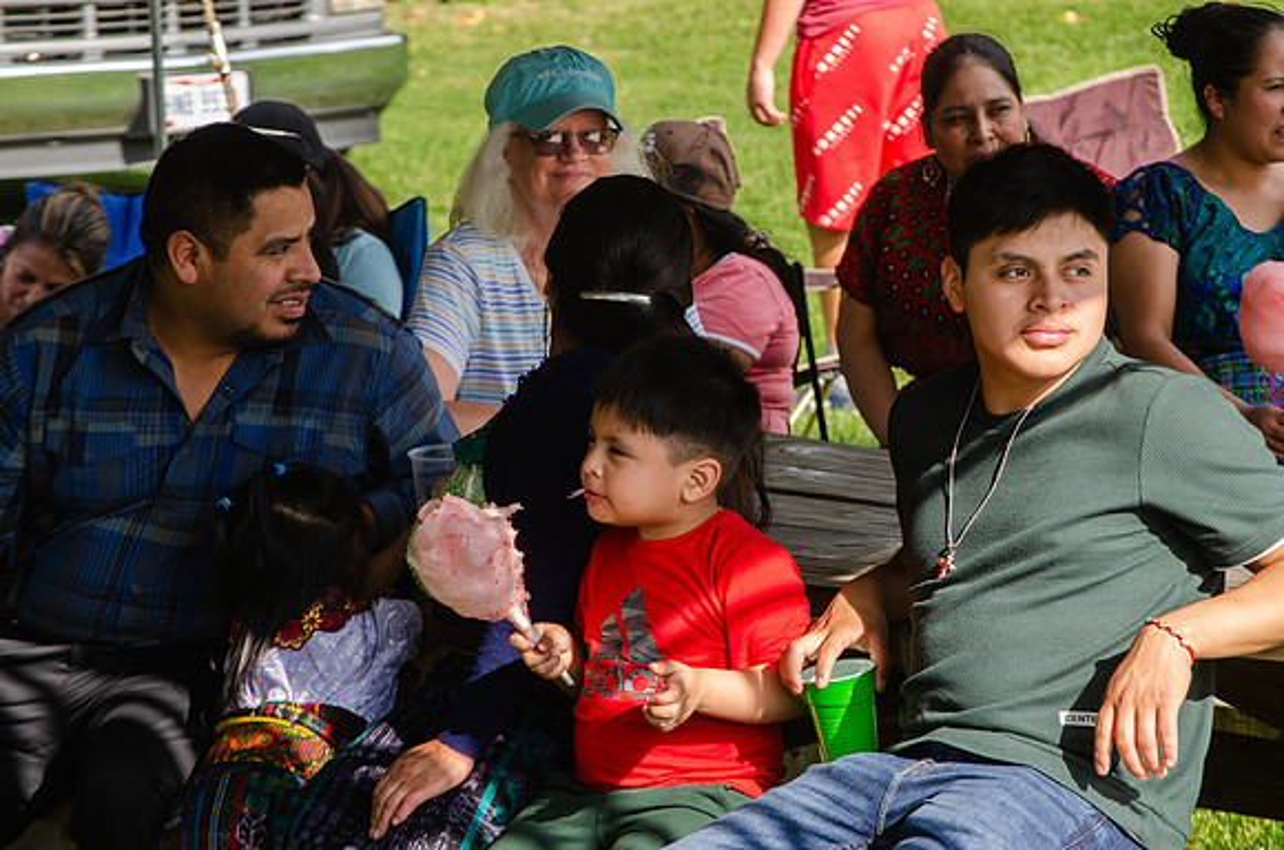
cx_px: 642
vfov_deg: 7.5
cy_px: 425
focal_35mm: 183
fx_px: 6513
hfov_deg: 11.3
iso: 140
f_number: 8
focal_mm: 122
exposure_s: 1/250
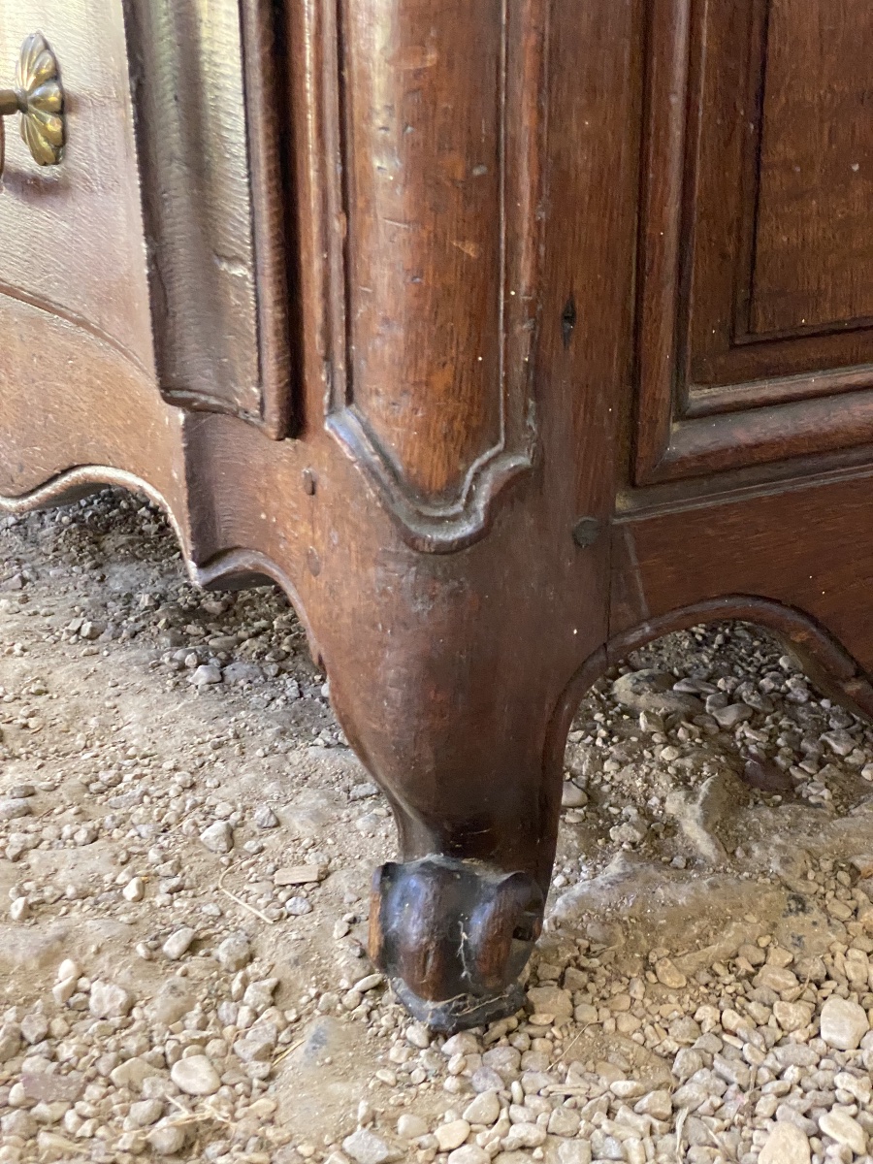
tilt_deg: -22.9
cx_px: 436
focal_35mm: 52
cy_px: 582
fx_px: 1749
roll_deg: +1.7
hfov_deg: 28.0
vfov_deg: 36.8
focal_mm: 6
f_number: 2
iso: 500
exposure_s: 1/60
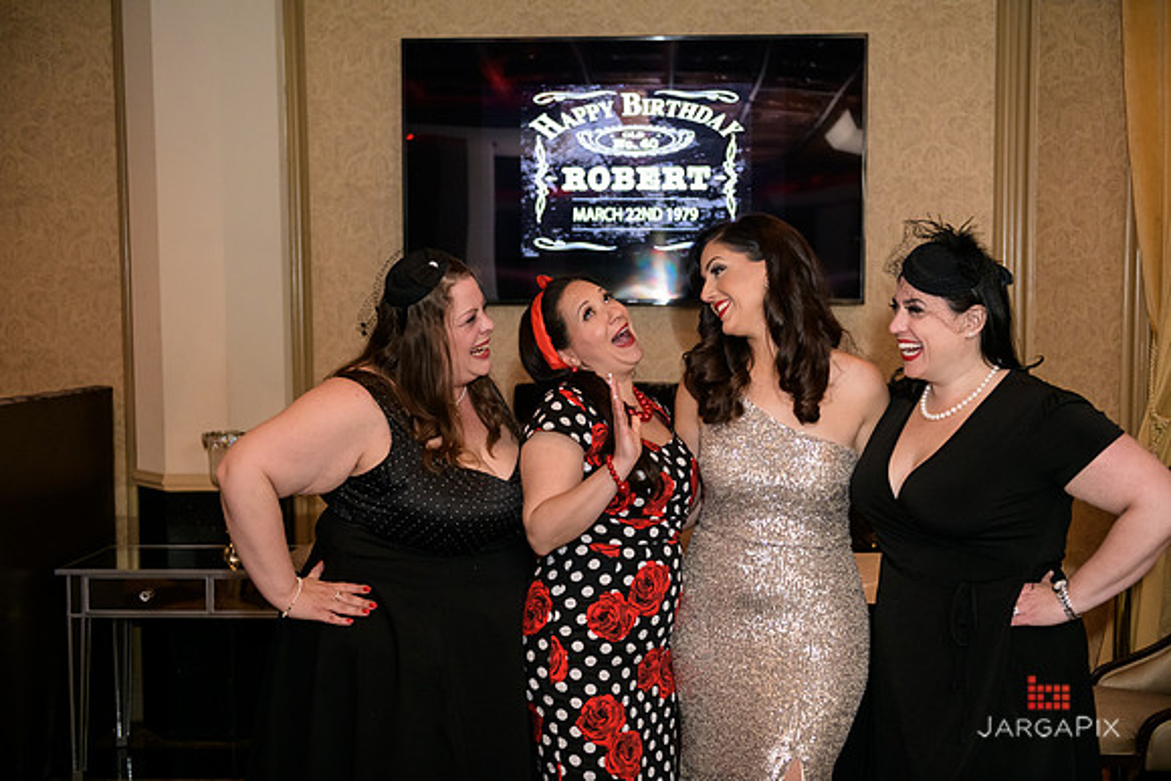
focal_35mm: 42
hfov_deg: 46.4
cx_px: 586
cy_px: 390
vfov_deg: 31.9
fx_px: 1366
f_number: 3.2
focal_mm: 42
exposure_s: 1/125
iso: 1600
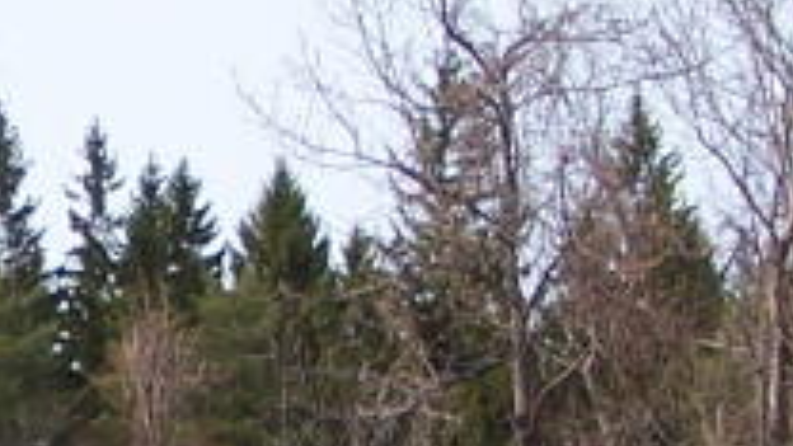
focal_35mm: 204
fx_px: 4290
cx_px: -313
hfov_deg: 10.3
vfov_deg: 5.9
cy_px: 419
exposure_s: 1/1000
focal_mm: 6.3
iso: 80
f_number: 2.8
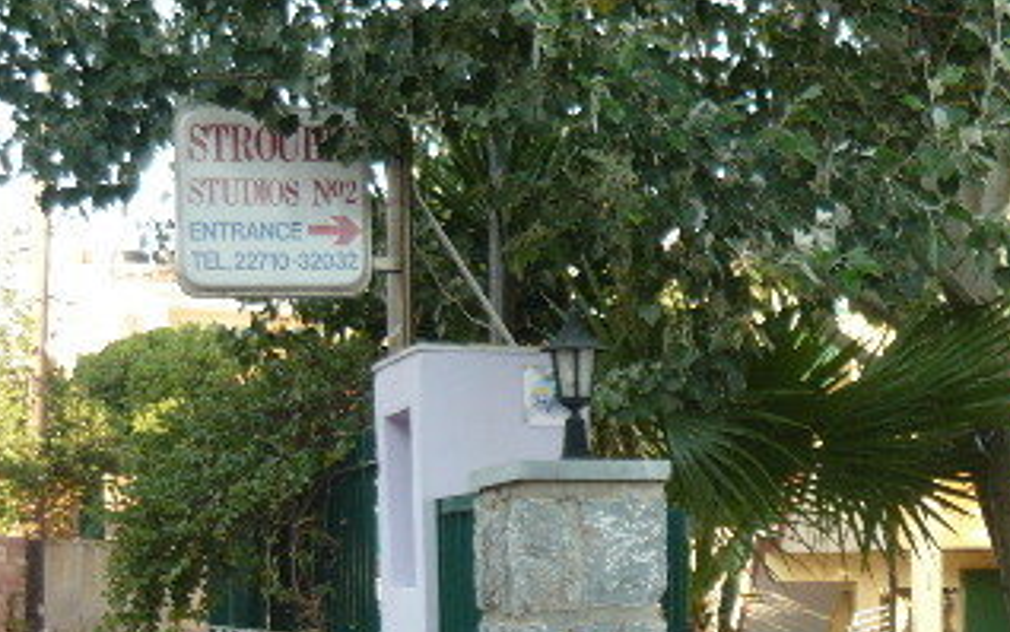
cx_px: 1108
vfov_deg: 14.5
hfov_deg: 22.3
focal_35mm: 88
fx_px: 2423
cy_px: 683
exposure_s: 1/100
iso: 100
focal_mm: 5.5
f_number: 2.8
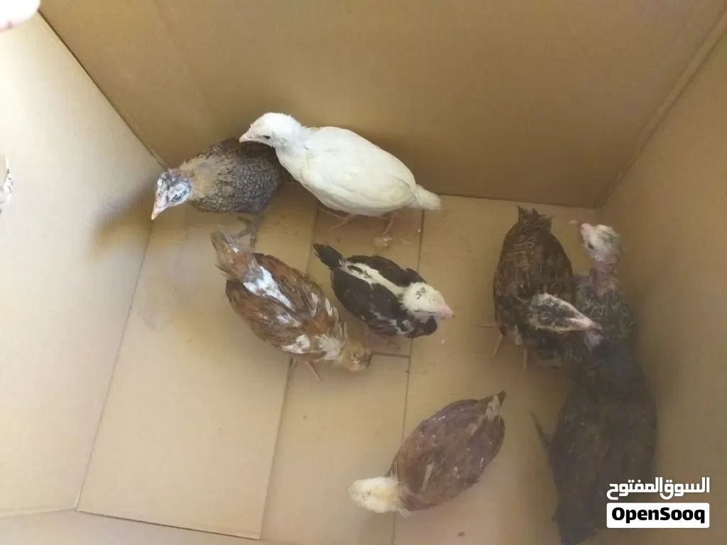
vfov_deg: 51.4
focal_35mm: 27
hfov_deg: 65.3
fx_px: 567
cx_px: 364
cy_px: 272
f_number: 1.9
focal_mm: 3.6
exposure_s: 1/25
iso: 500
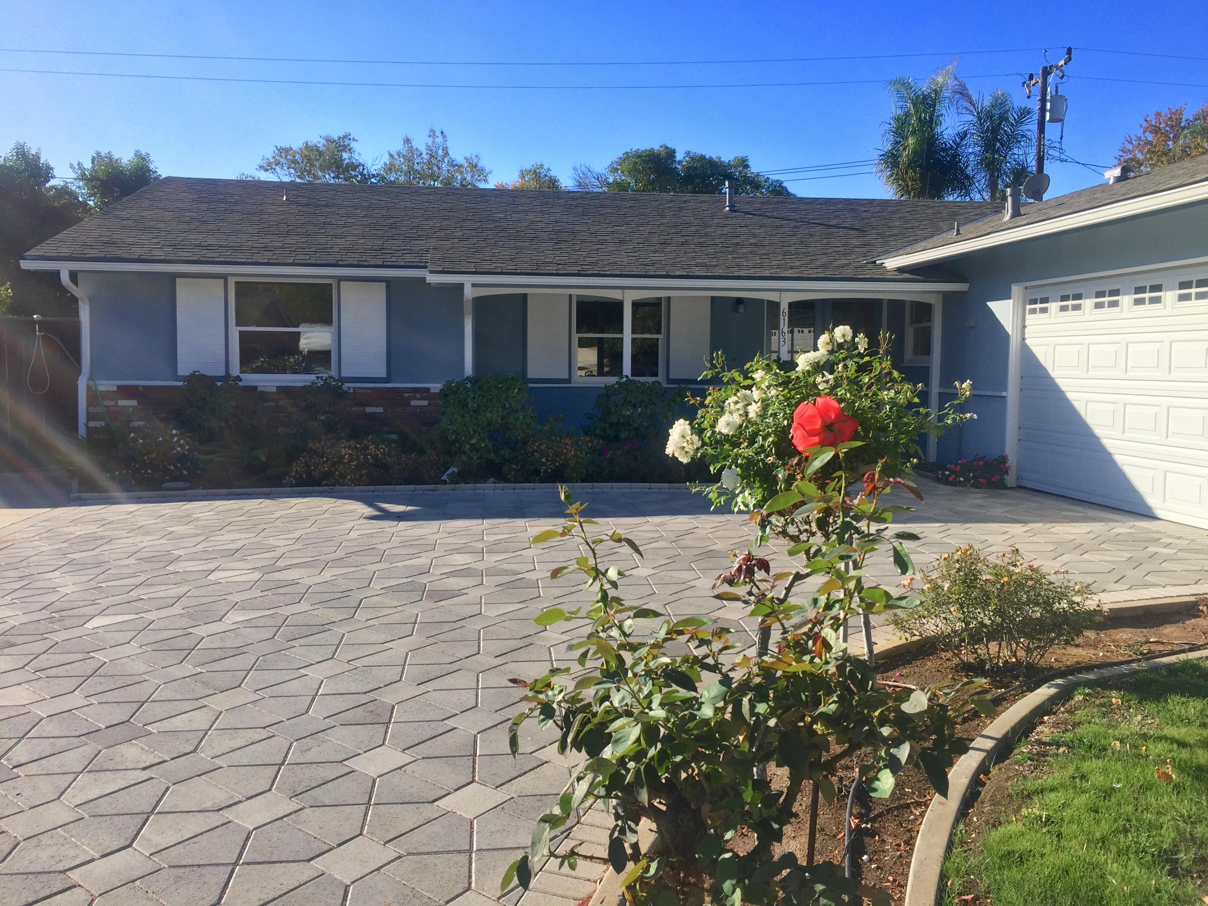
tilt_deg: -4.8
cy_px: 453
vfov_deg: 48.2
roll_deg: -0.5
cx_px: 604
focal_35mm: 29
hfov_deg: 61.7
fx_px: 1012
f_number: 2.2
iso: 32
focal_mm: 4.15
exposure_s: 1/1582
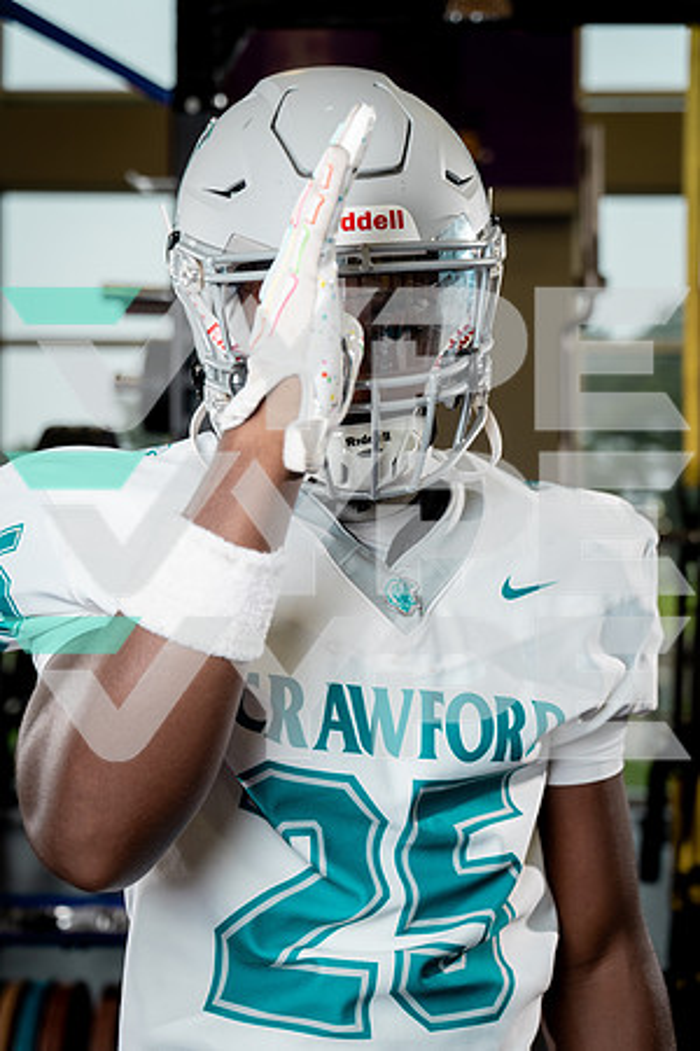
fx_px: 1750
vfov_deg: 33.4
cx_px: 350
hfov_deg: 22.6
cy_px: 526
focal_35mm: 60
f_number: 4
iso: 640
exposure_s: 1/250
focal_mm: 60
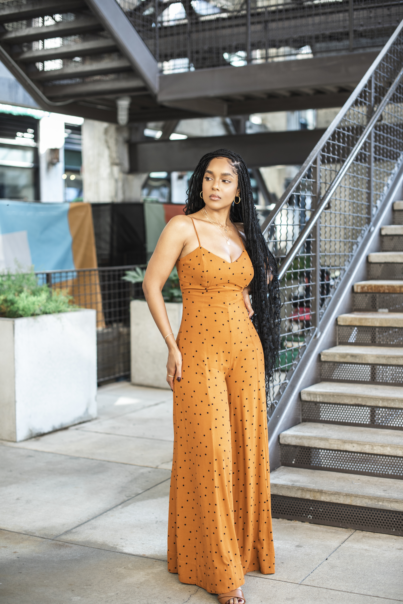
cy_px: 302
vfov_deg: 39.6
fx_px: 839
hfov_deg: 27.0
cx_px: 202
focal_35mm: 50
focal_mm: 50
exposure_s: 1/250
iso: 640
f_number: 2.2
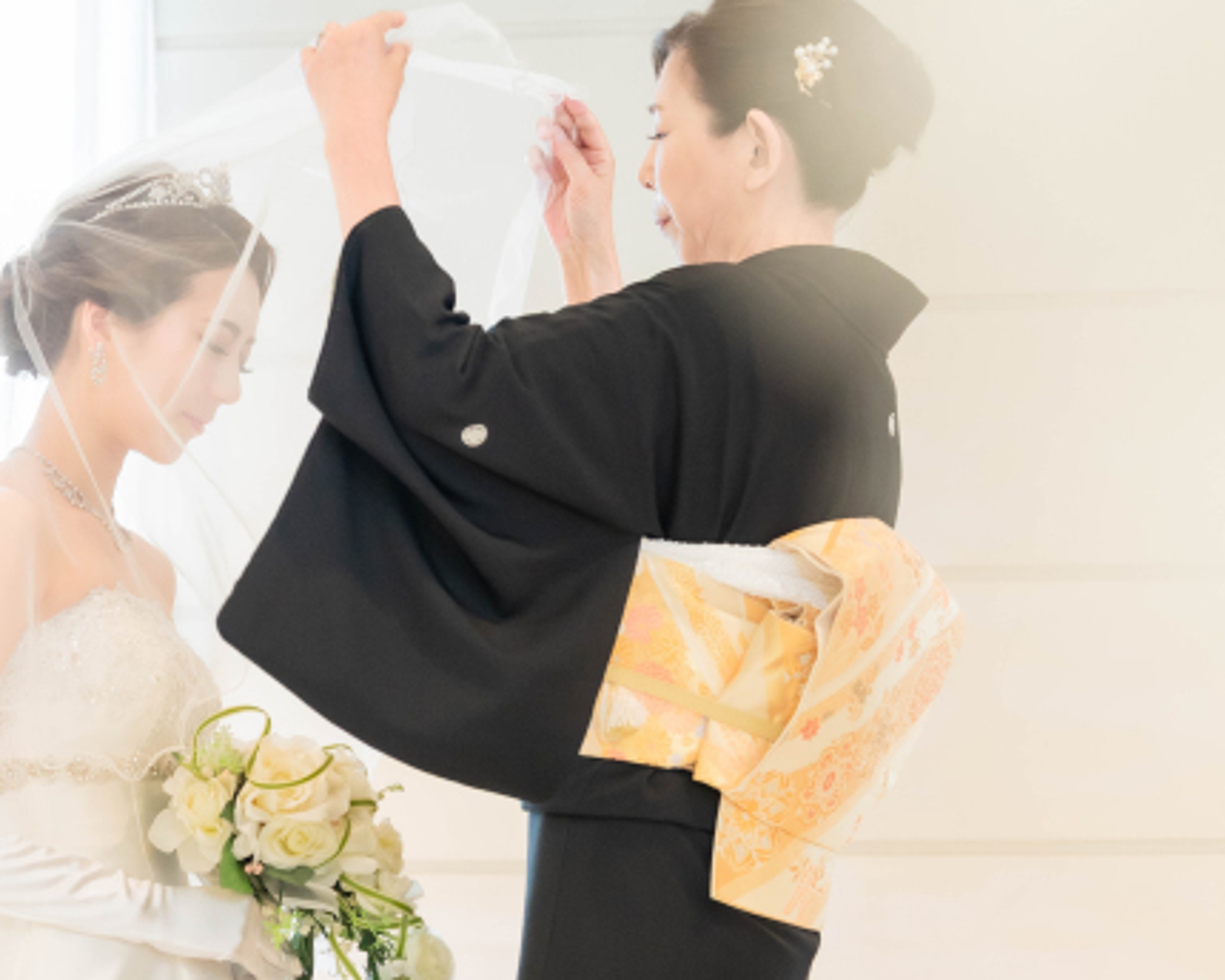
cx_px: 405
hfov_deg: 14.7
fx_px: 4749
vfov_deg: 11.8
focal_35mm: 131
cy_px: 634
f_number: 4
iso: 2000
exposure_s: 1/125
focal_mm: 75
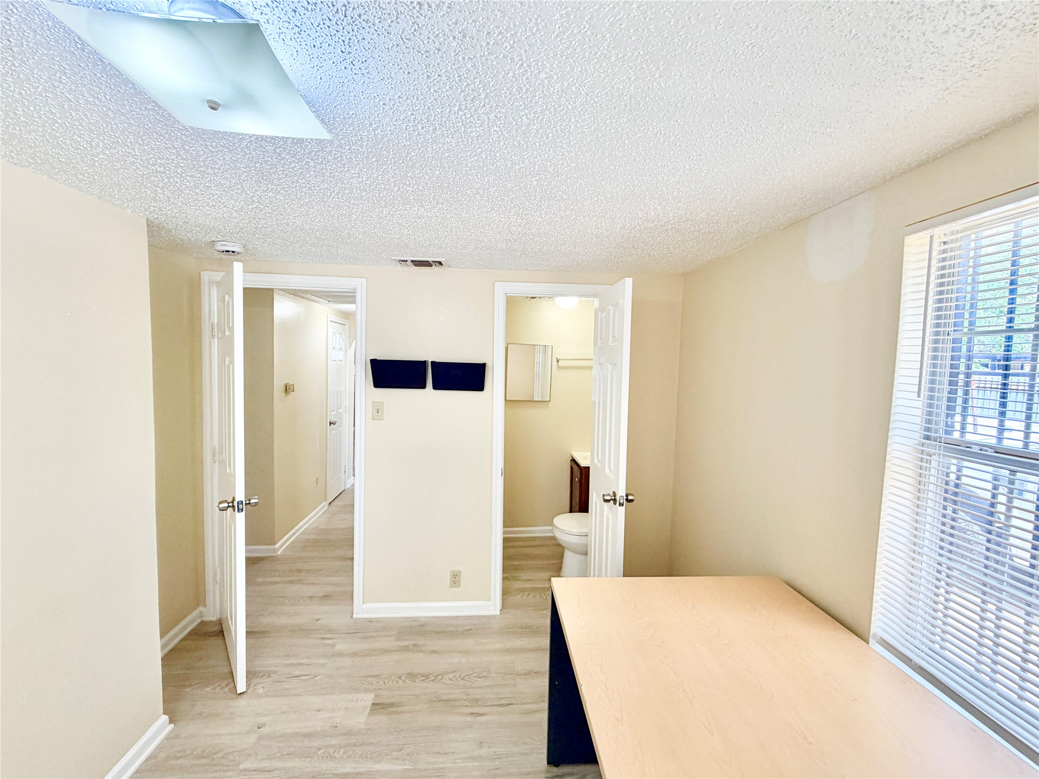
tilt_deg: -1.8
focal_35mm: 14
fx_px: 420
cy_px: 390
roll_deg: +0.9
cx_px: 520
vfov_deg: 85.7
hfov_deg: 102.1
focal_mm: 2.22
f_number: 2.2
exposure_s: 1/120
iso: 100
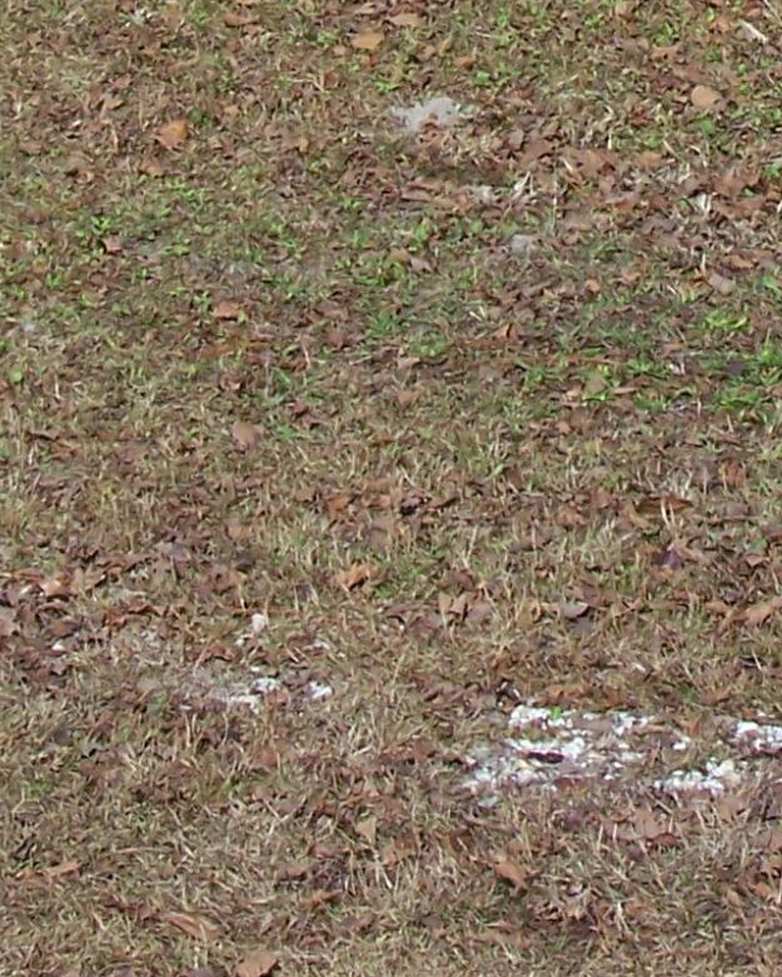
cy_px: -332
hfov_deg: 7.3
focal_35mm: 210
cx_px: 716
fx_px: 6074
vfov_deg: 9.0
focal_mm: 9.3
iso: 64
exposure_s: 1/640
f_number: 4.5
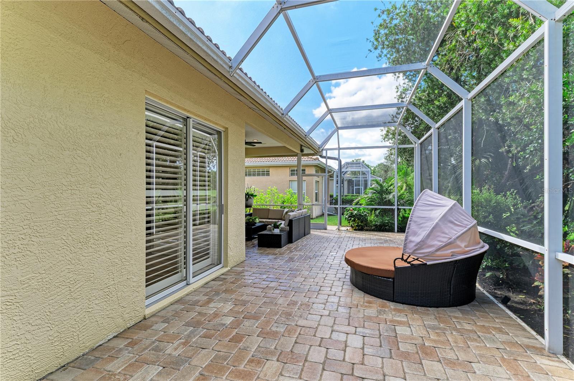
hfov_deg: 93.3
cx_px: 287
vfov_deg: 70.3
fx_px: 271
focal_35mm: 17
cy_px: 190
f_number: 9
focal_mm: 17
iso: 200
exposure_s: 1/320
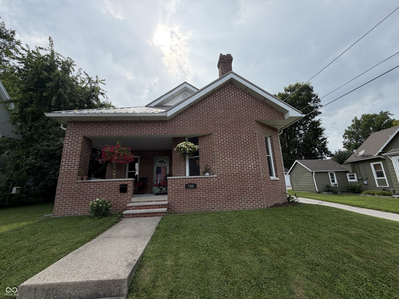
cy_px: 150
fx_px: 161
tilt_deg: +12.3
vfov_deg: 85.7
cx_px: 200
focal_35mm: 14
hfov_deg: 102.1
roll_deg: +2.3
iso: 25
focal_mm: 2.22
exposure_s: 1/799
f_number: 2.2
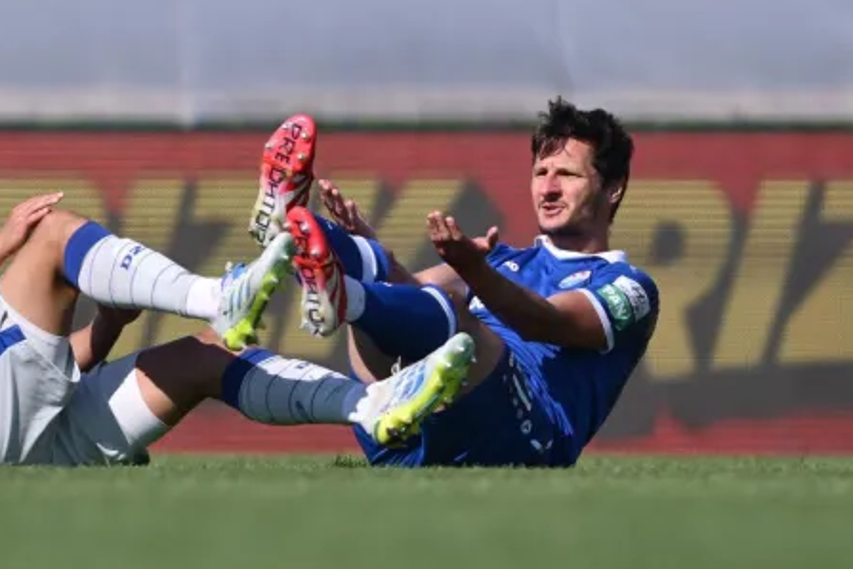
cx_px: 240
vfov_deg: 2.0
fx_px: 16111
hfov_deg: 3.0
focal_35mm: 680
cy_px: 182
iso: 100
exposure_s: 1/2500
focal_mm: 400
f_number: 2.8
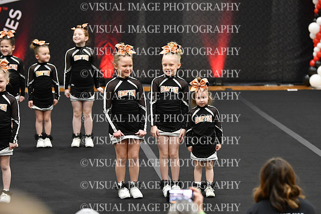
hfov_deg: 11.4
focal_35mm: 180
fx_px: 1605
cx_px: 160
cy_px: 107
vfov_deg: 7.6
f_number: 2.8
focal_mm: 120
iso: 5000
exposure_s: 1/800
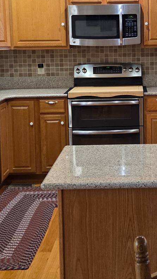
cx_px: 141
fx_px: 481
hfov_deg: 18.2
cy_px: 91
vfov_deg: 32.1
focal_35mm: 65
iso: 250
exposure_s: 1/120
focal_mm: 5.4
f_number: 1.8
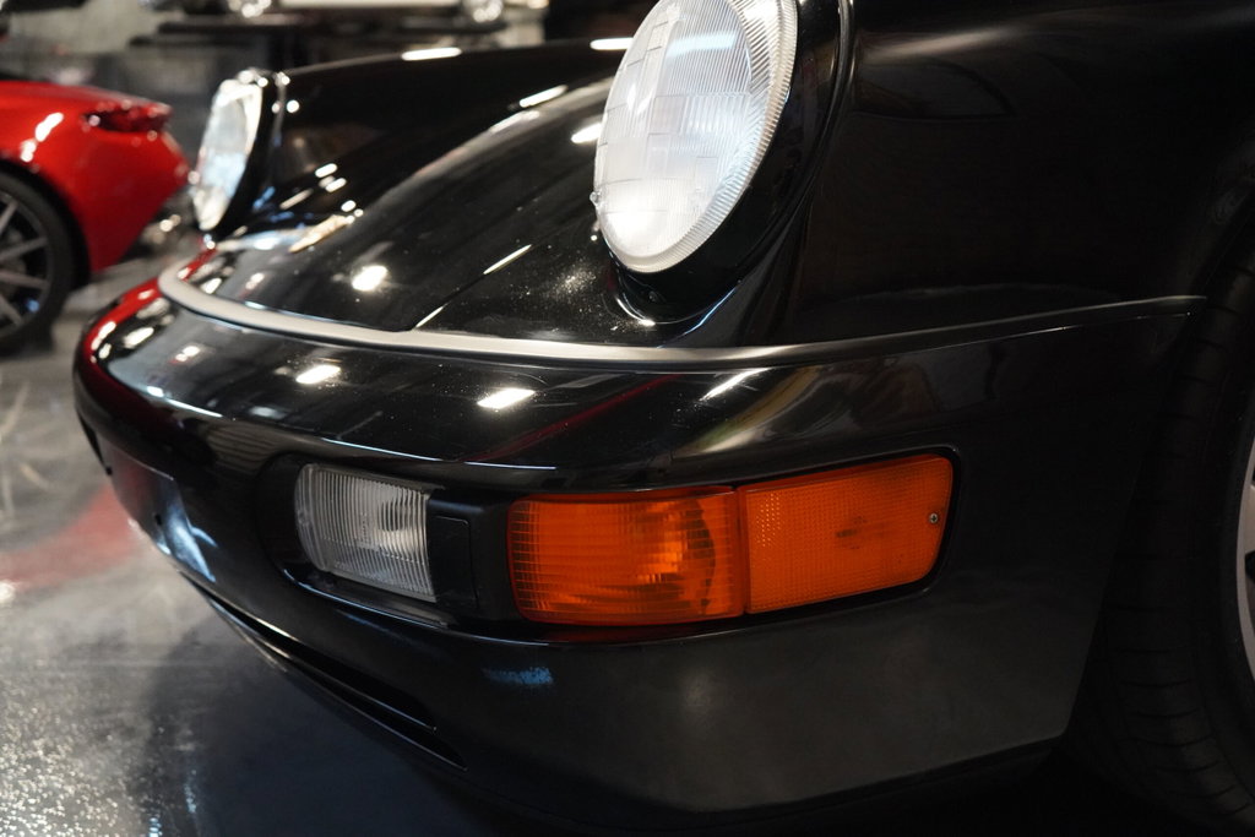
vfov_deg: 36.9
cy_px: 418
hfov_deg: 53.1
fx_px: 1255
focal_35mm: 36
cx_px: 628
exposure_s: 1/60
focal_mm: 36
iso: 12800
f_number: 4
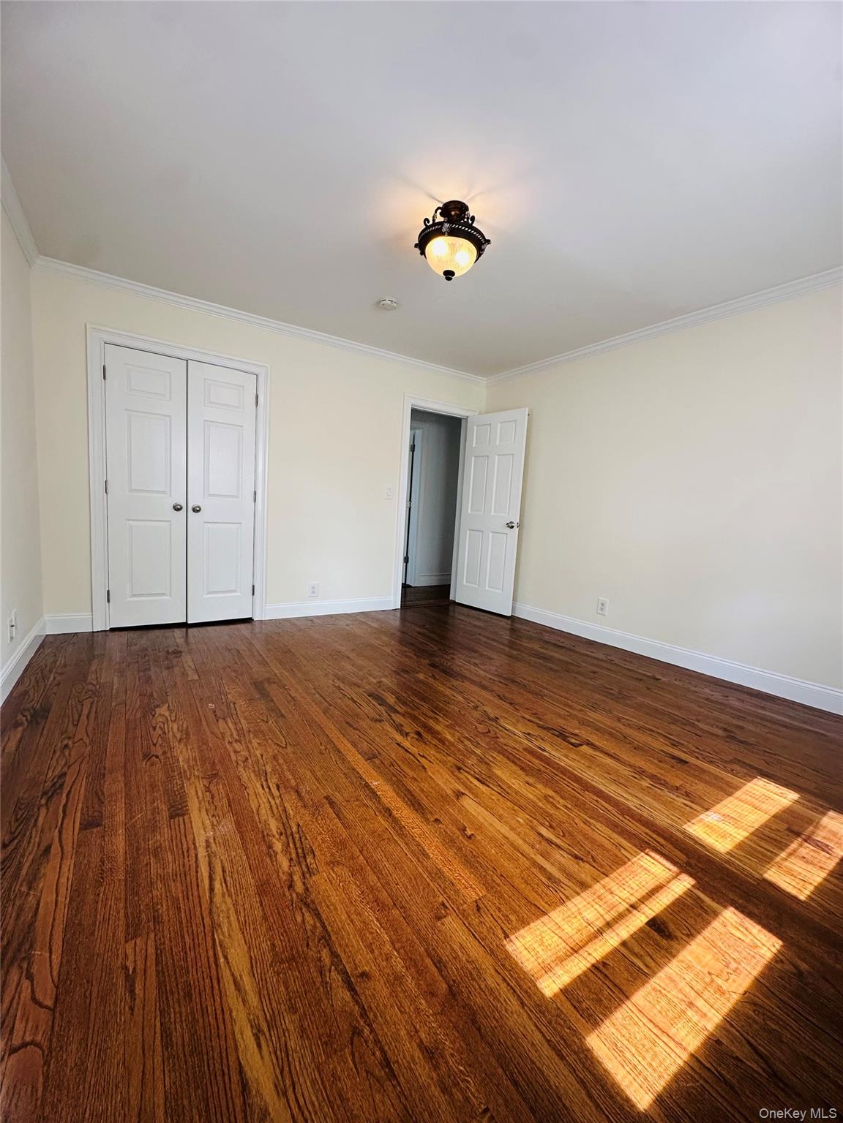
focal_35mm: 14
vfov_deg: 102.1
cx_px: 422
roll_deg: -3.9
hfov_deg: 85.7
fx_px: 455
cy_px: 562
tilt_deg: -6.1
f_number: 2.2
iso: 160
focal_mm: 2.22
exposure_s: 1/120
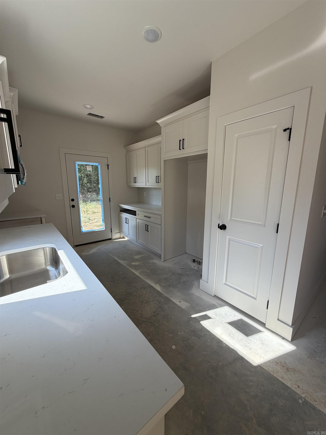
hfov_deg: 85.7
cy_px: 218
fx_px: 176
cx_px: 163
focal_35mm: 14
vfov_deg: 102.1
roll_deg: -0.9
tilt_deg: -10.5
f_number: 2.2
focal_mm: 2.22
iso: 50
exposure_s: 1/221
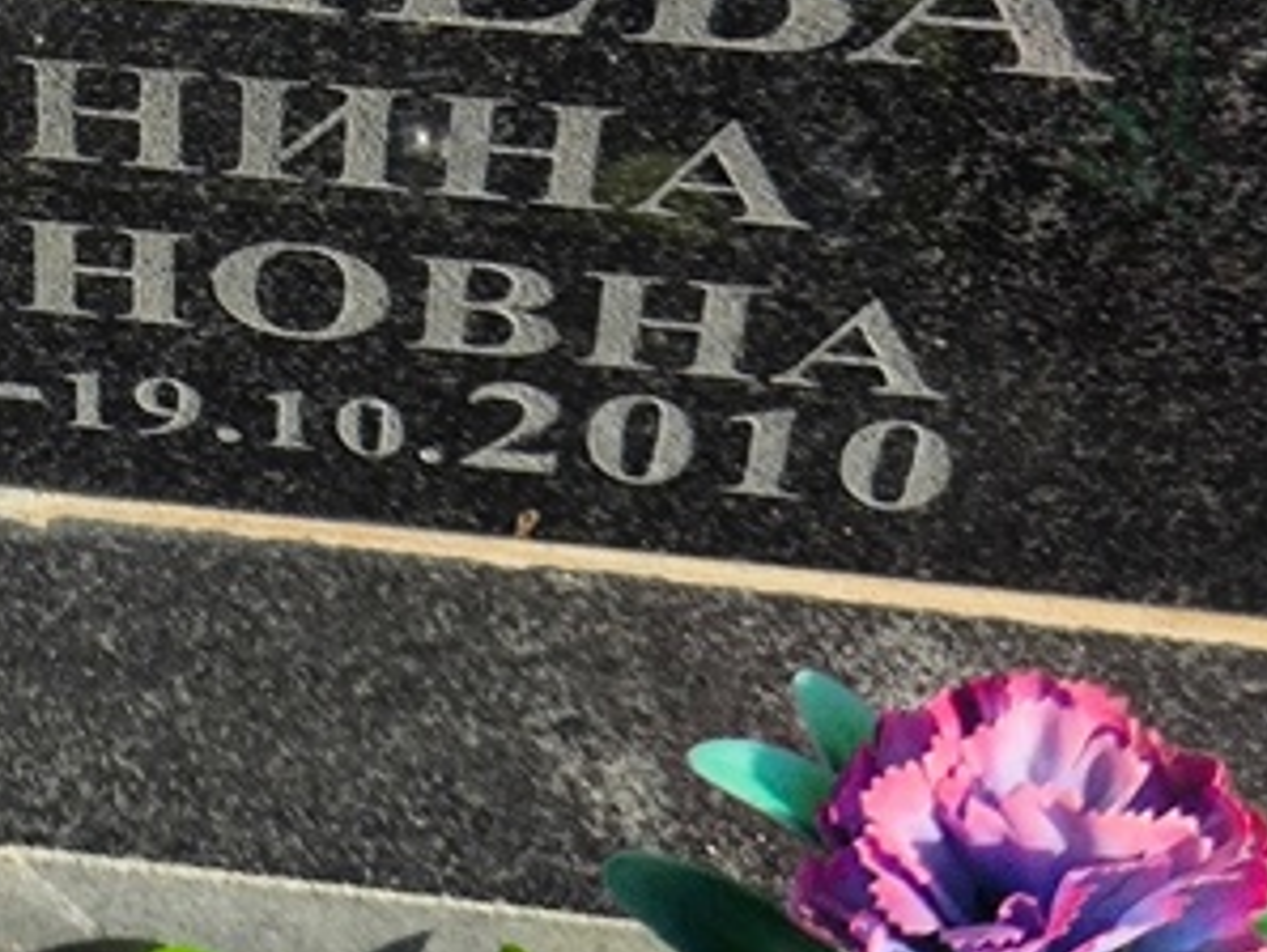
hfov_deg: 14.2
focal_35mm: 134
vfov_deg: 11.0
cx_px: -325
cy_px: -47
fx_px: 4909
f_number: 1.7
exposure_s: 1/1351
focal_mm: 4.71
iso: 50
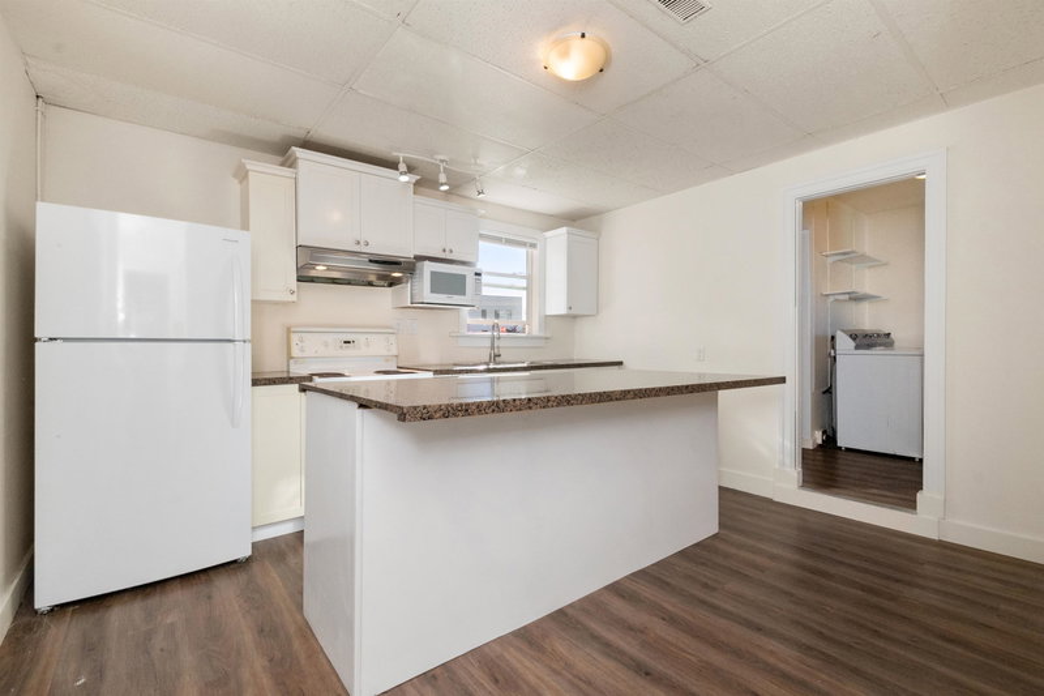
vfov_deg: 77.3
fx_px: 435
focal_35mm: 15
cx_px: 522
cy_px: 348
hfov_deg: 100.4
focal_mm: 10
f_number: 10
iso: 320
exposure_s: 1/200
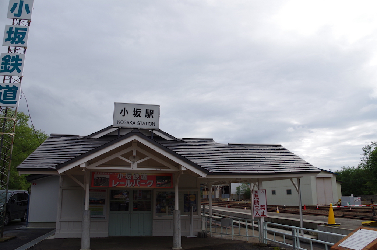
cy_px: 125
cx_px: 188
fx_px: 282
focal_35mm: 27
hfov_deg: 67.5
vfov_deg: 47.7
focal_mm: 18
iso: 100
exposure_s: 1/320
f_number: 7.1
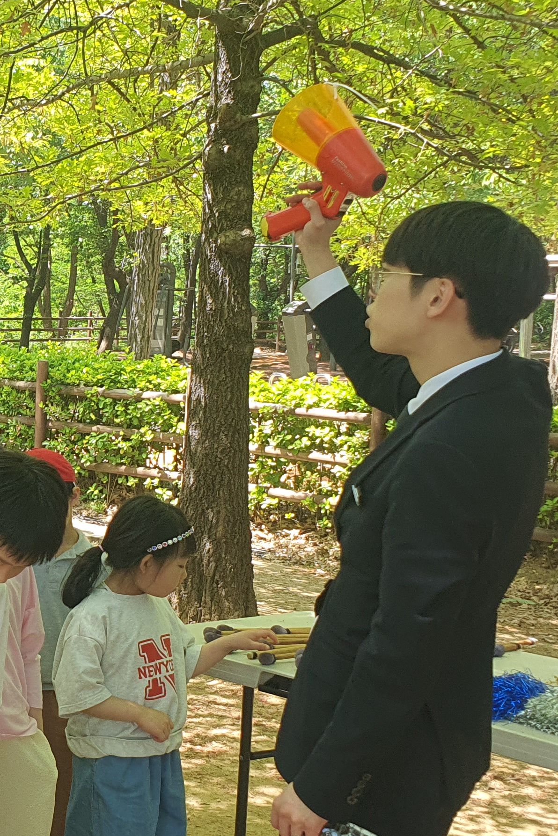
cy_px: 479
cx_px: -172
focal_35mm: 61
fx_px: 1418
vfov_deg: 32.8
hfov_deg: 20.3
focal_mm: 4.3
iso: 50
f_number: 2.4
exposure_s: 1/232
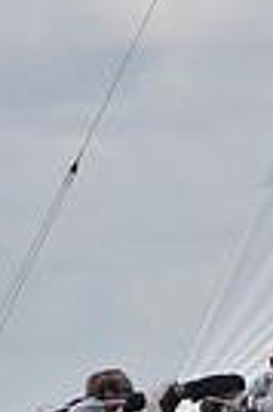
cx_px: 304
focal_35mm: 869
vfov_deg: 2.4
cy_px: 481
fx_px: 9910
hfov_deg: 1.6
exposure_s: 1/1600
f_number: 5
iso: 280
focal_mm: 200
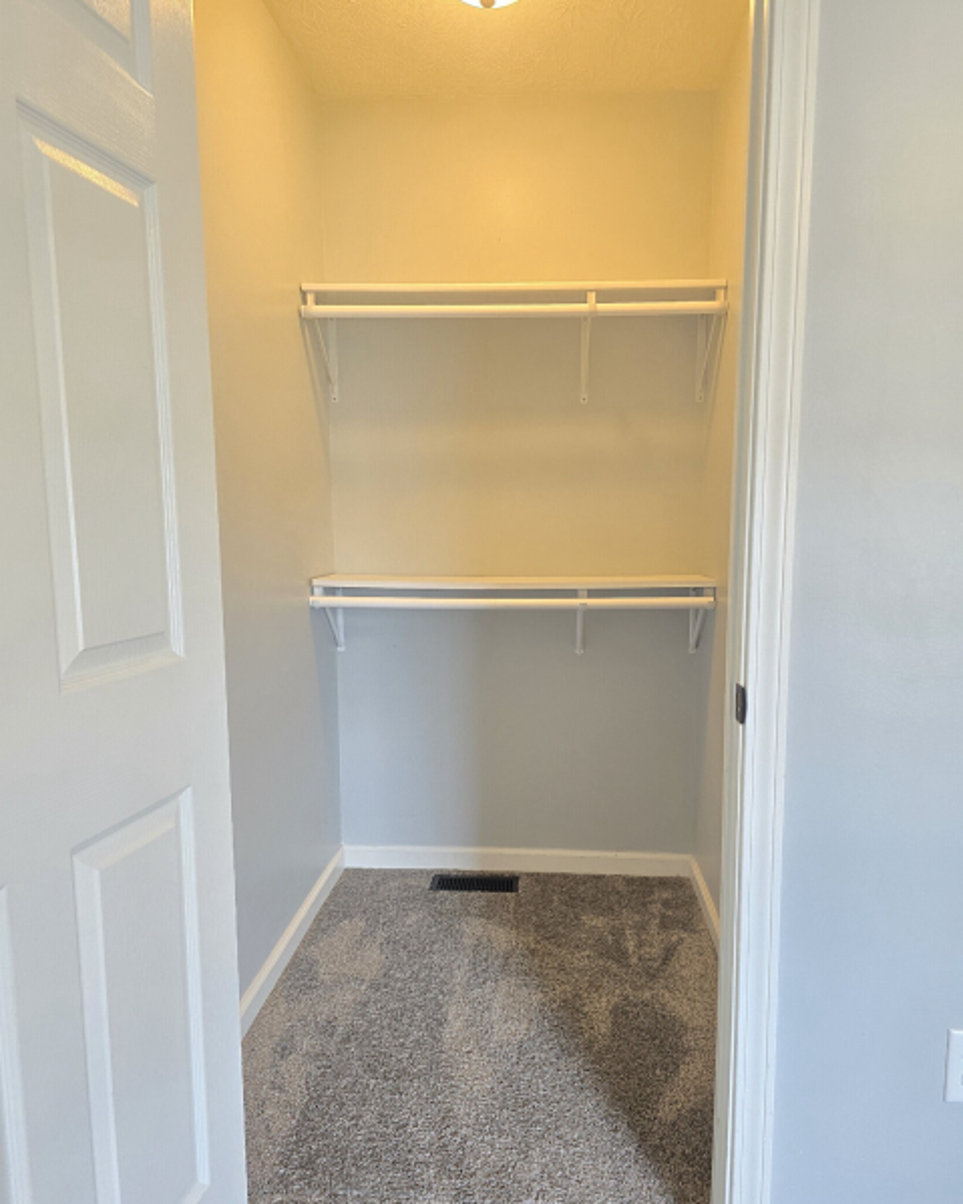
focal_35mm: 25
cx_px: 487
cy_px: 642
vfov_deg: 68.0
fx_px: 891
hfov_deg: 56.8
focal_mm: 6.3
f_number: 1.7
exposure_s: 1/120
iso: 250
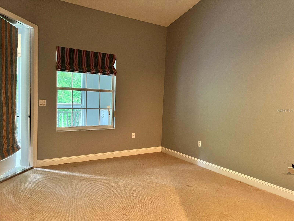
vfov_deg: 53.1
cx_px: 147
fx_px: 221
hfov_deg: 67.3
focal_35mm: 26
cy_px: 110
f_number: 1.5
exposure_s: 1/40
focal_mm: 5.7
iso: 640
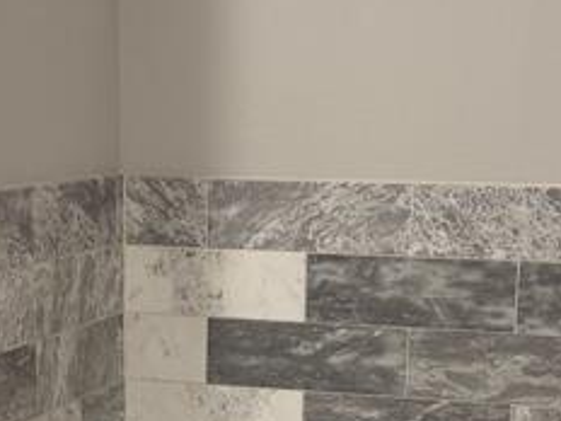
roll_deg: -1.2
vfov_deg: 13.8
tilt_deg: -10.3
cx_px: 220
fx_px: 1718
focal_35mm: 106
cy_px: 414
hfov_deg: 18.5
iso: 160
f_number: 1.78
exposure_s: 1/60
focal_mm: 6.76
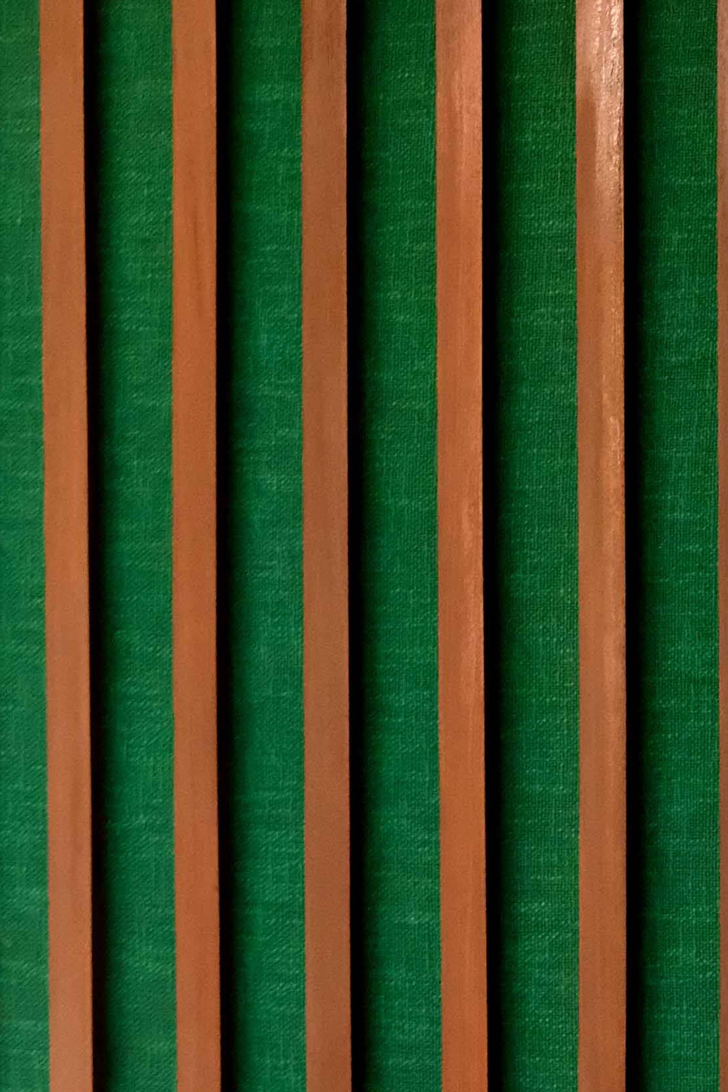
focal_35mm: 192
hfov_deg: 7.2
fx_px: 5824
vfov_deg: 10.6
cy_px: 998
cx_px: 352
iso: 4000
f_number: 8
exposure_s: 1/125
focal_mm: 35
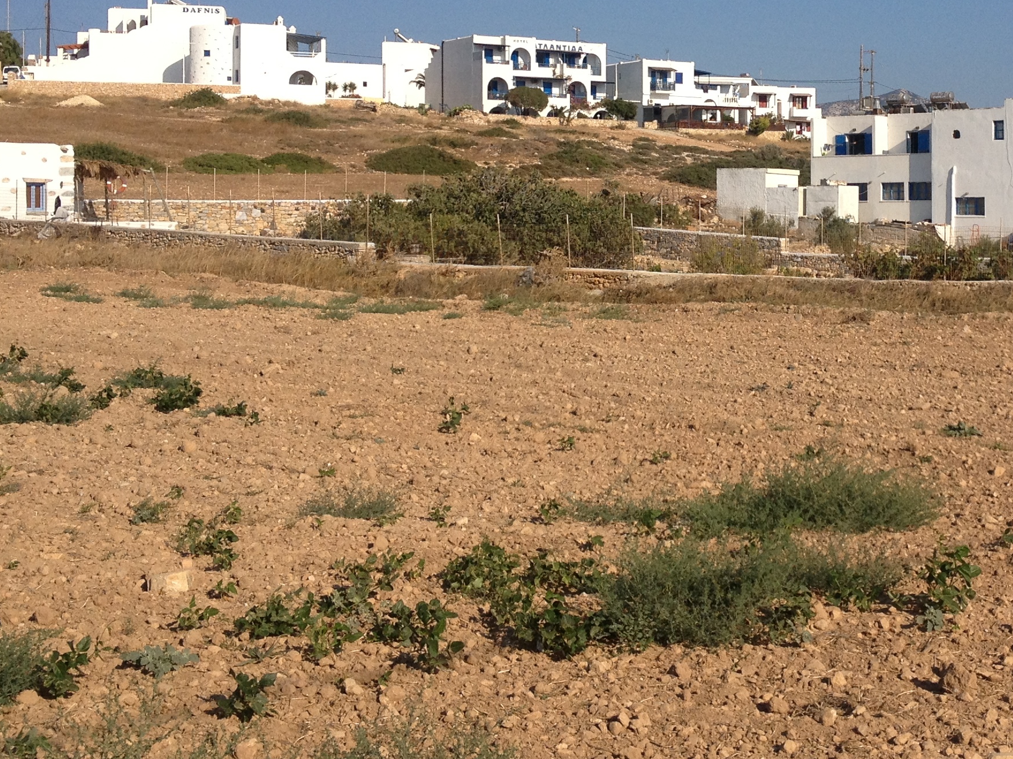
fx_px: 1902
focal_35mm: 65
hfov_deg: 29.3
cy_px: 183
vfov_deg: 22.4
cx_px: 785
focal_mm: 4.28
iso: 50
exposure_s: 1/2513
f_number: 2.4
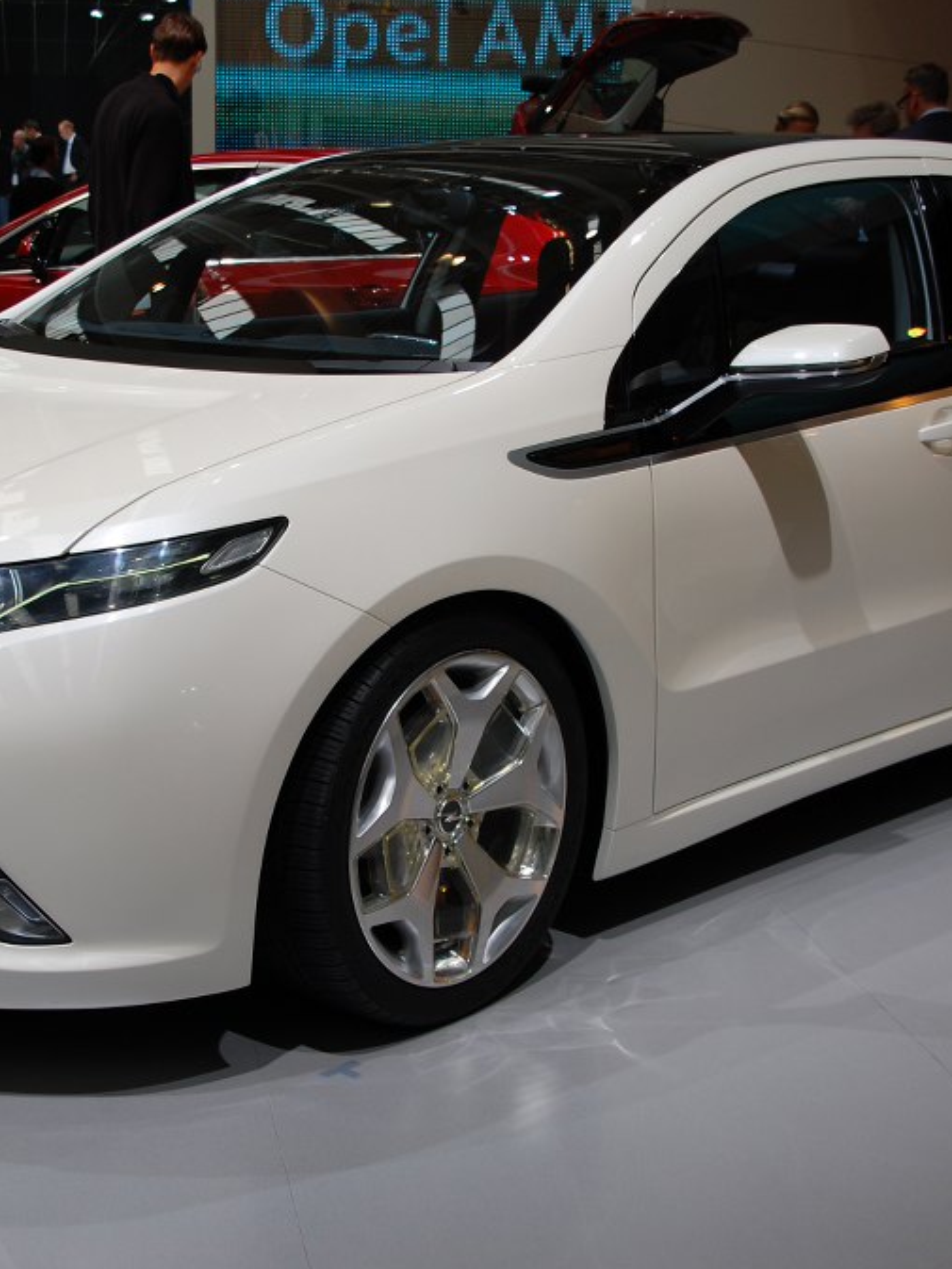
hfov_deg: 25.6
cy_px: 631
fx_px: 2089
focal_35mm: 57
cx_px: 360
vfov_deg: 33.8
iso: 200
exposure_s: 1/160
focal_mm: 26
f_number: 6.3
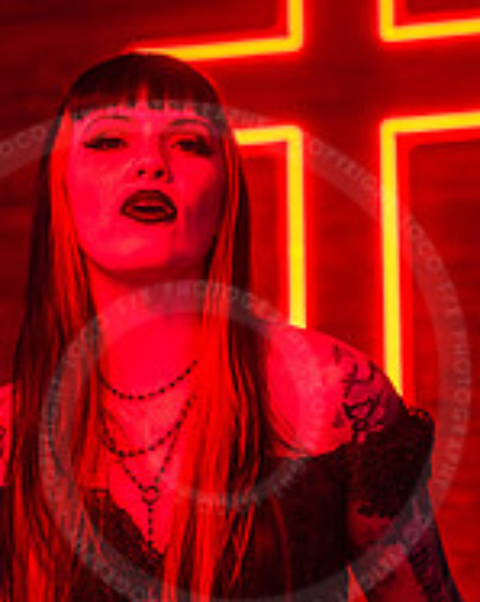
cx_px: 248
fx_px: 2617
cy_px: 493
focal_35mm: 147
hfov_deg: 10.5
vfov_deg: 13.1
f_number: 2.4
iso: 1000
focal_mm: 65
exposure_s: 1/250
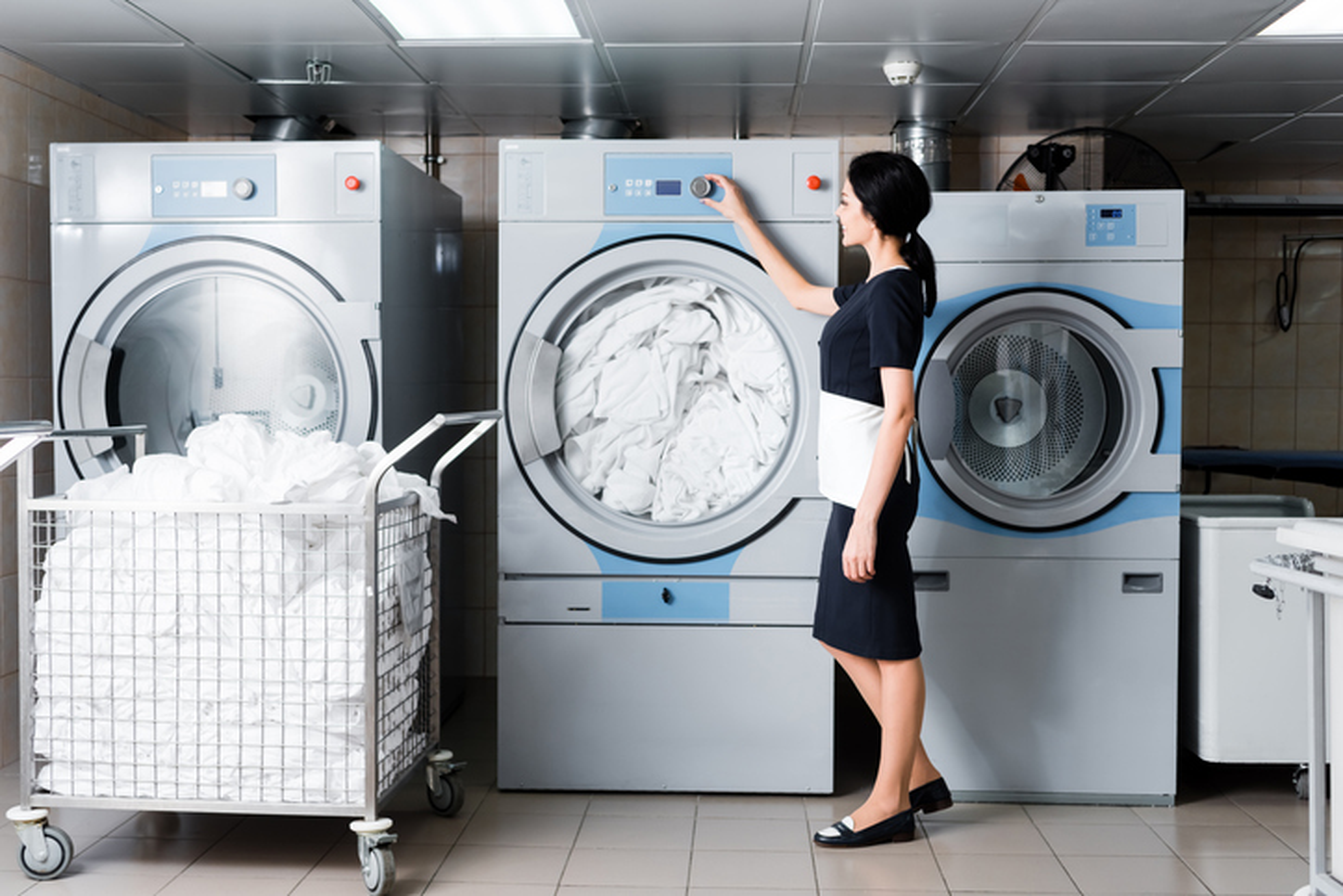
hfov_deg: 46.4
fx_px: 1567
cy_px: 448
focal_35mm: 42
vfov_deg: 31.9
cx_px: 672
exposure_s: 1/200
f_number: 3.5
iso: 250
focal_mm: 42
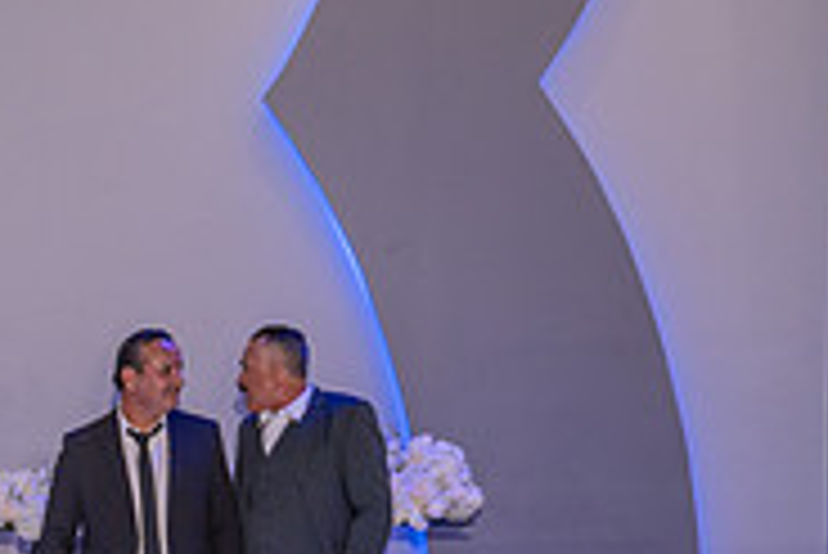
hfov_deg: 21.6
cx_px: -248
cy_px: 795
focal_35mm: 85
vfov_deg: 15.1
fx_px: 1956
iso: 800
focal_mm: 27
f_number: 2.8
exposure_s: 1/125
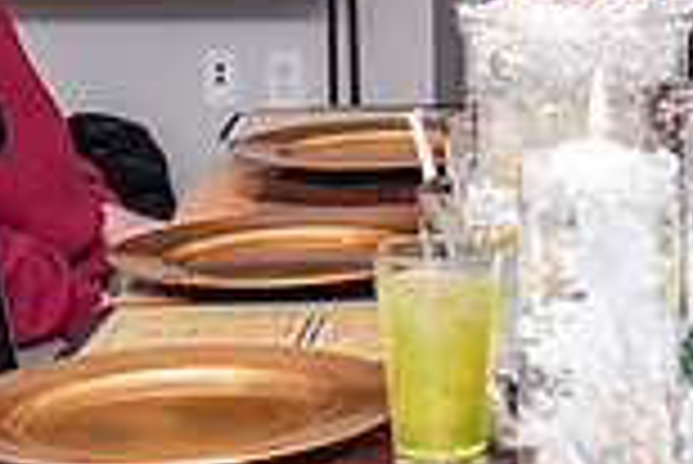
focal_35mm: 151
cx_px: 781
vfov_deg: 8.8
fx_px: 2909
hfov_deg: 13.3
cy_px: -315
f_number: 3.5
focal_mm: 35
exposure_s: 1/200
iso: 160
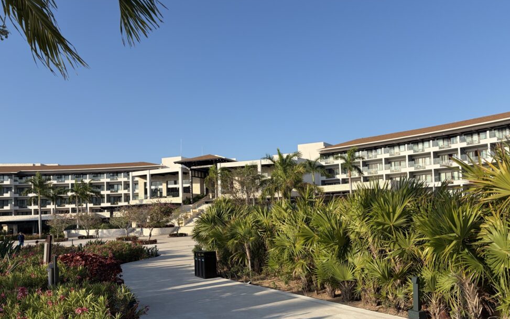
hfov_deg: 64.6
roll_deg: +3.0
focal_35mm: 29
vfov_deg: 42.9
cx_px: 260
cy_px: 195
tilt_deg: +2.5
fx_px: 403
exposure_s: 1/3279
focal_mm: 5.96
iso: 50
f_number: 1.6
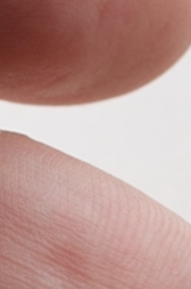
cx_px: 373
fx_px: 4242
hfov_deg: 2.6
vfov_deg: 3.9
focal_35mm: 531
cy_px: 576
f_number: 6.3
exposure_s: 1/125
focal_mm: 50
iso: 100
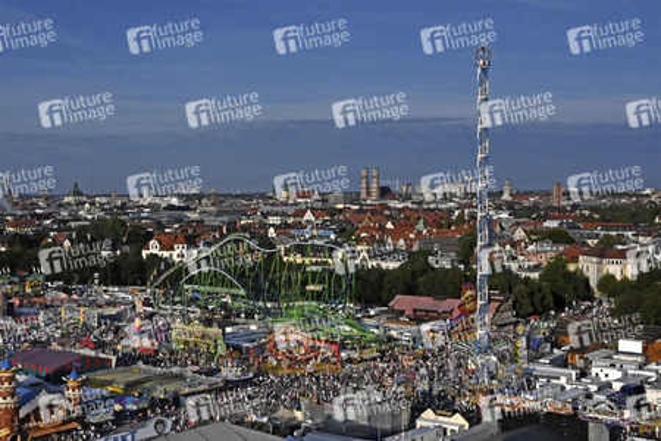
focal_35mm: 51
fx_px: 936
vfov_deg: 26.5
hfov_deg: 38.9
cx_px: 330
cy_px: 220
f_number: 22
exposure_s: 1/4000
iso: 4000
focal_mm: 34
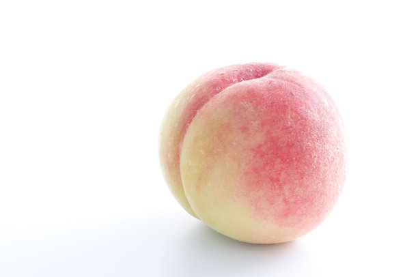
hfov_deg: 27.0
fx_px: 869
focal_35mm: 75
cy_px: 138
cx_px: 209
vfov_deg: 18.1
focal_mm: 50
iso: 200
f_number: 16
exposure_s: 1/125
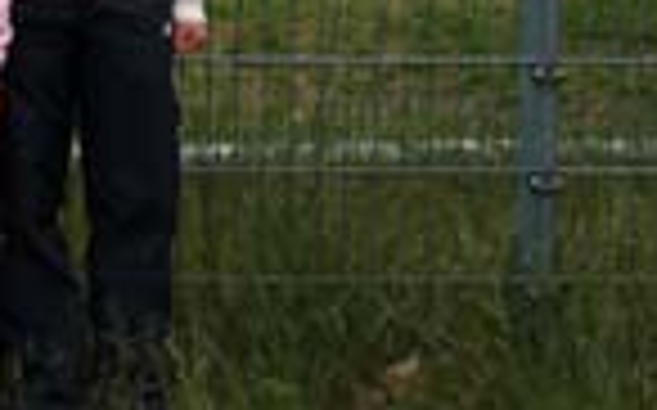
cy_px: -207
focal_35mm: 118
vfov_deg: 10.7
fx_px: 2103
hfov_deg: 17.2
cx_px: -40
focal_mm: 25
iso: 400
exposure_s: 1/500
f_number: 11
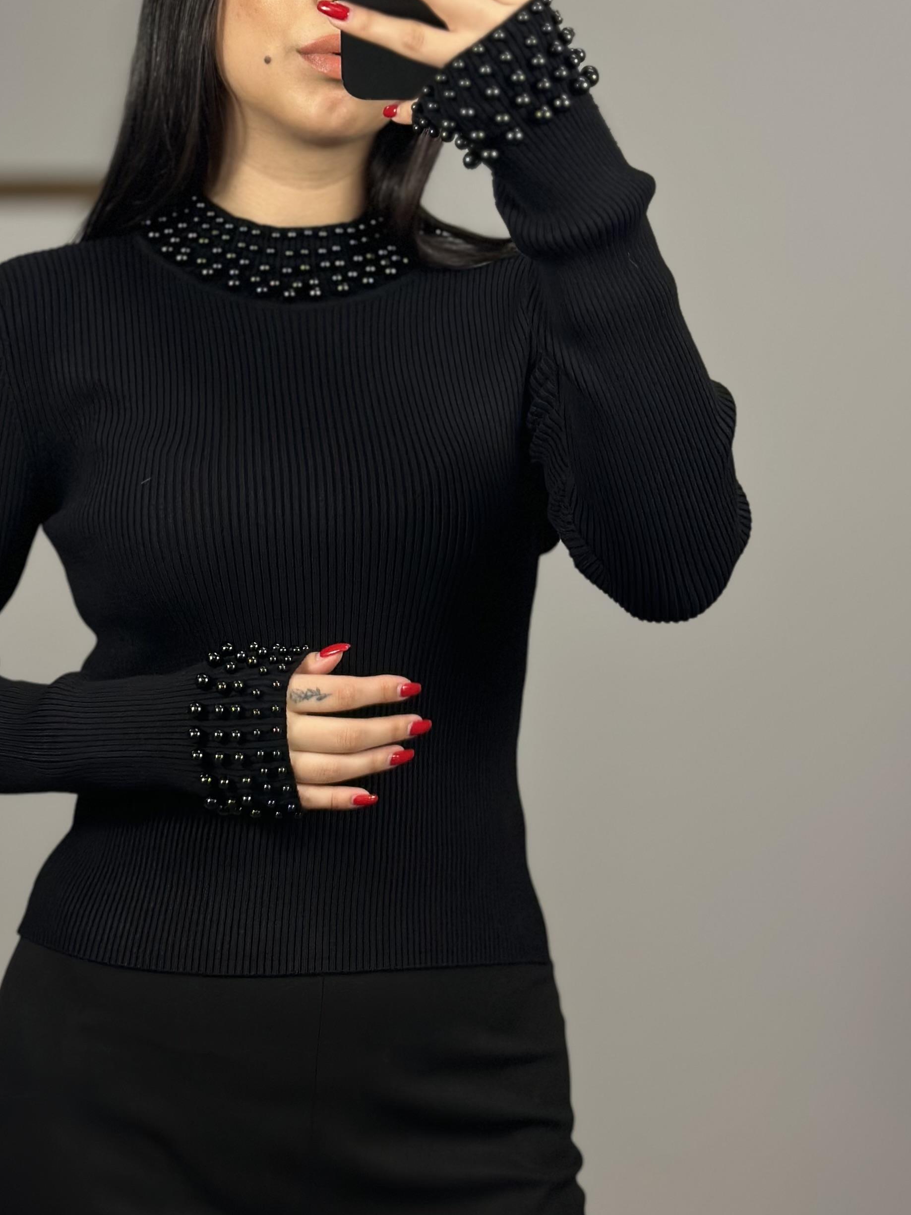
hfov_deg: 18.6
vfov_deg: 24.7
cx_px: 290
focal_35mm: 79
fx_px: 2773
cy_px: 522
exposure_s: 1/100
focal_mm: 6.86
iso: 100
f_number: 1.78
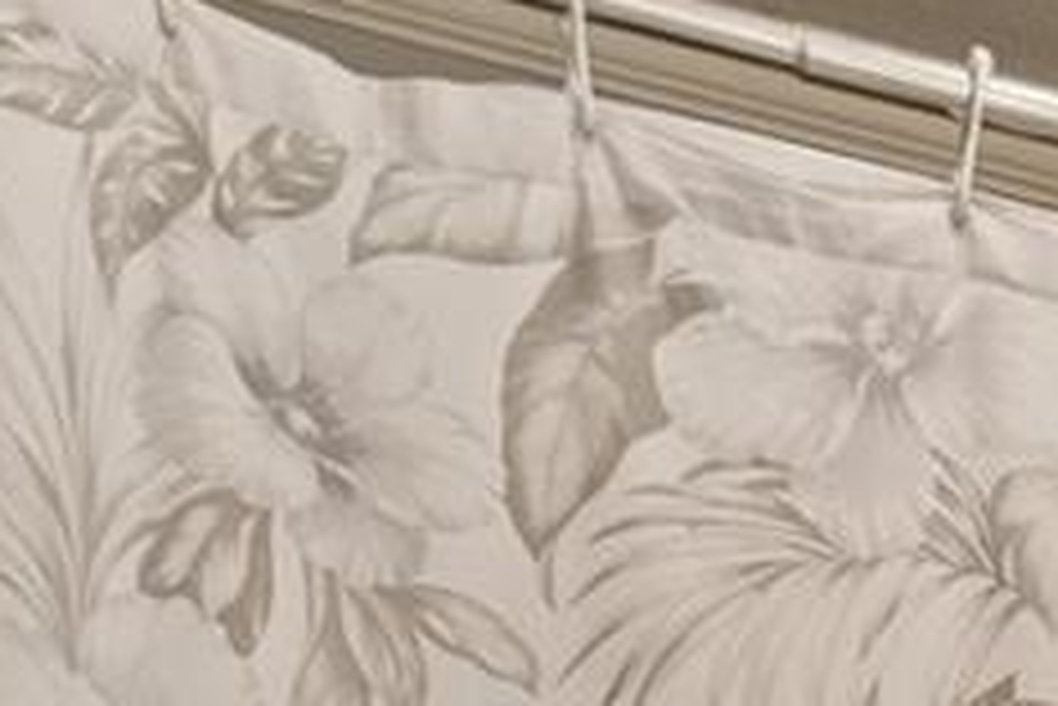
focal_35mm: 102
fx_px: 2999
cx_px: 2611
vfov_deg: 10.9
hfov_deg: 13.7
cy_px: 1808
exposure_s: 1/4
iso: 100
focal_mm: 10
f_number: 7.1
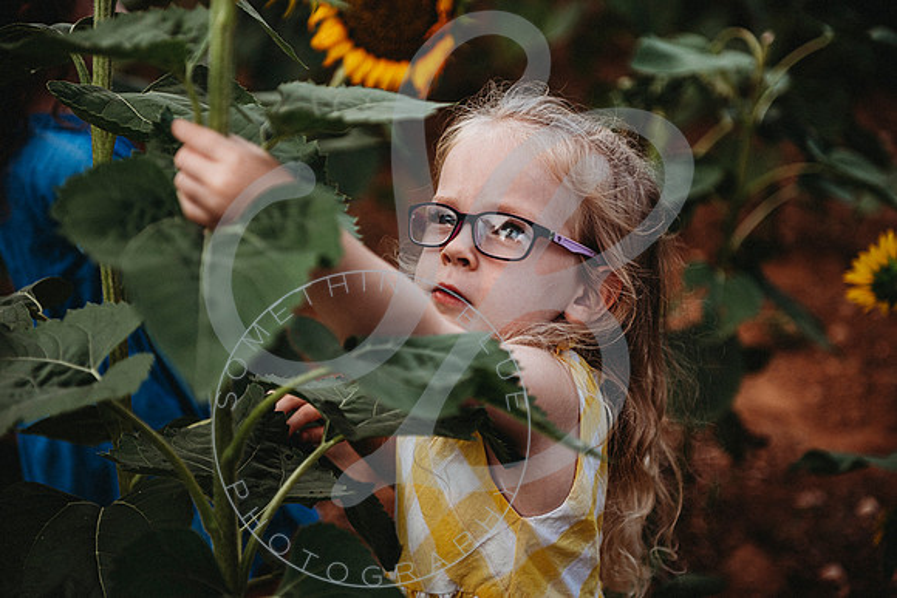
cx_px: 448
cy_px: 299
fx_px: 1744
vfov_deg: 19.5
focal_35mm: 70
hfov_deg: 28.8
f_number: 2.8
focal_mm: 70
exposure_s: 1/500
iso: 100
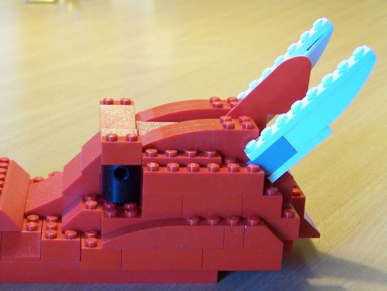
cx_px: 122
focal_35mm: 83
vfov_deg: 17.8
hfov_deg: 23.4
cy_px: 168
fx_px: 928
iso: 140
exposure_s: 1/8
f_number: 3.1
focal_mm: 9.8
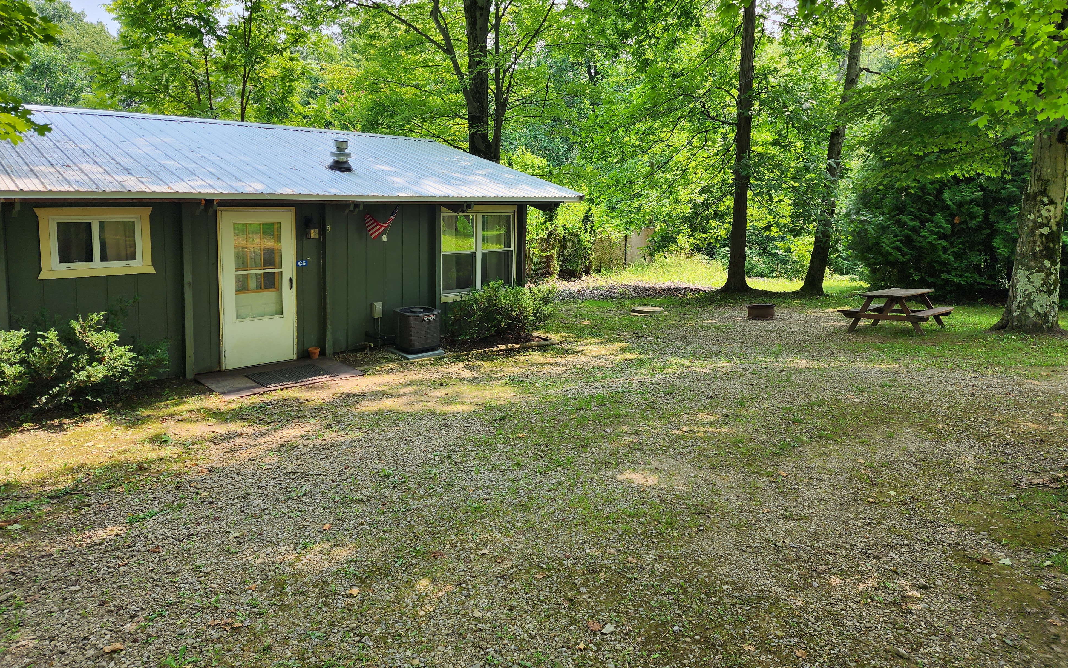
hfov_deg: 72.5
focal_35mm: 25
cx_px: 531
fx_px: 728
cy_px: 276
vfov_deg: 49.0
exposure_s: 1/180
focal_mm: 6.4
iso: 12
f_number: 1.8
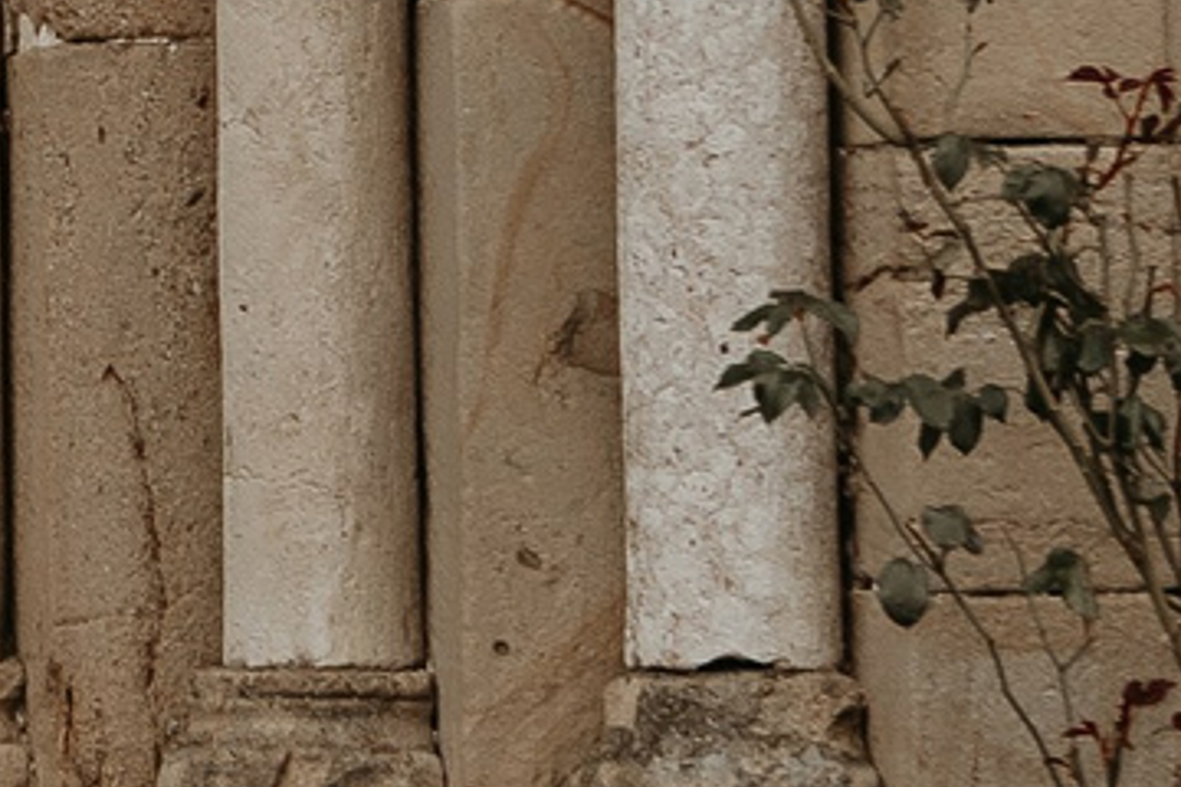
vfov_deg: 5.4
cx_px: -1765
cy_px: -608
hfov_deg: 7.6
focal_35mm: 249
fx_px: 8168
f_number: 2.2
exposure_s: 1/1000
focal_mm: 35
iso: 200
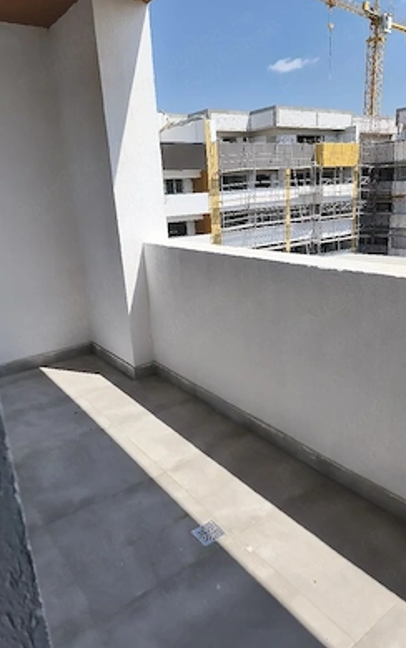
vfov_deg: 72.5
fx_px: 442
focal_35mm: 25
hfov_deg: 49.1
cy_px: 329
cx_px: 233
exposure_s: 1/1667
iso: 50
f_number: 1.65
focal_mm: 6.14
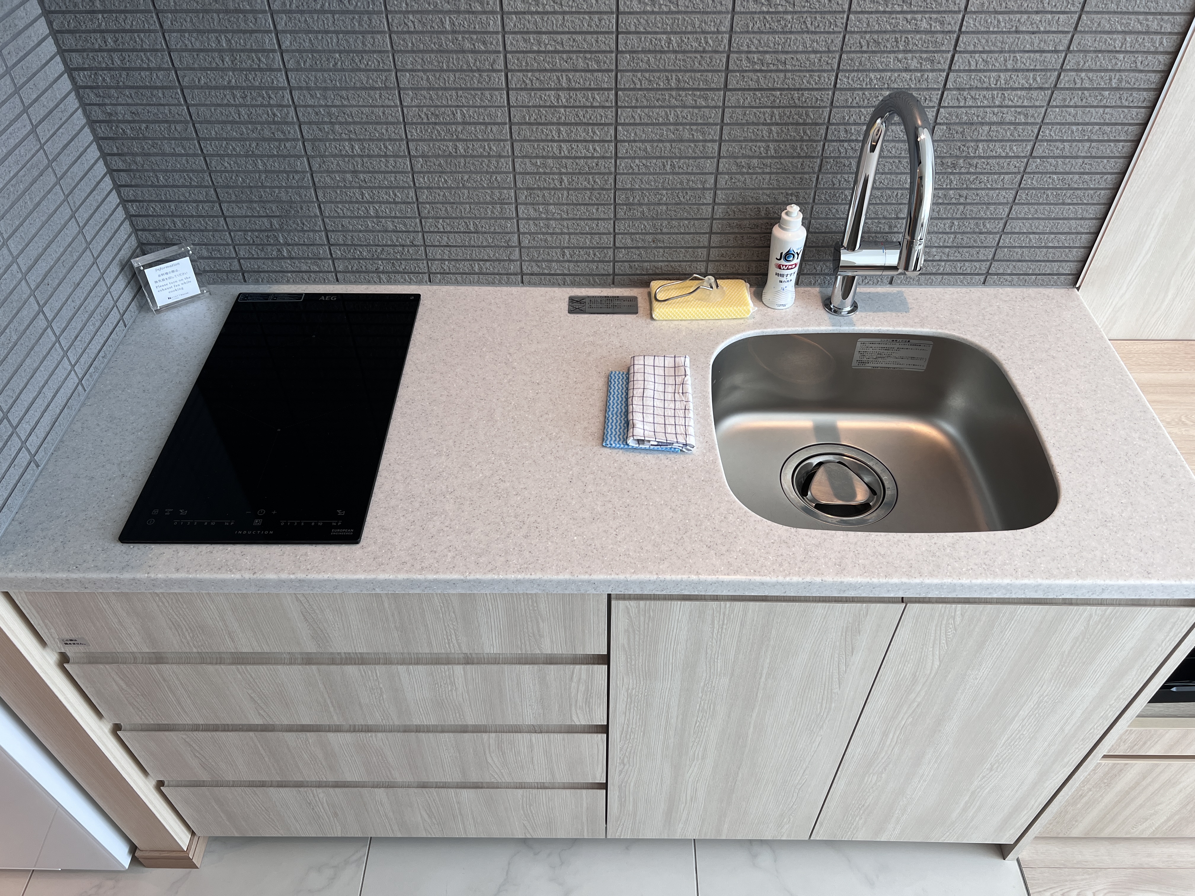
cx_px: 598
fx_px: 898
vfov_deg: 53.1
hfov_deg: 67.3
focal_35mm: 26
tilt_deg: -46.0
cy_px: 448
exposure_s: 1/120
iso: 64
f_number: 1.5
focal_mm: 5.7
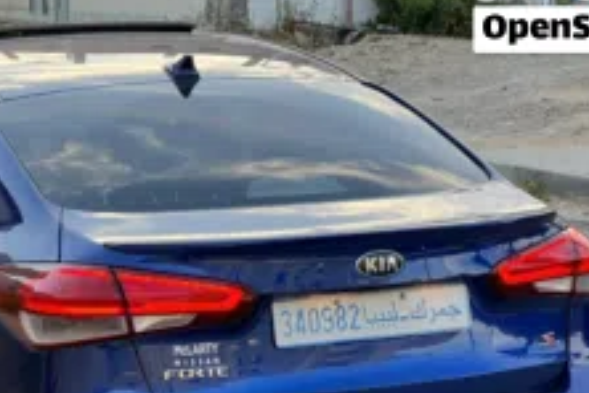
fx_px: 2356
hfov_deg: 14.2
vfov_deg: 9.5
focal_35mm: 144
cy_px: 345
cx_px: 146
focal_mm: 9
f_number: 2.8
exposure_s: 1/121
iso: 125
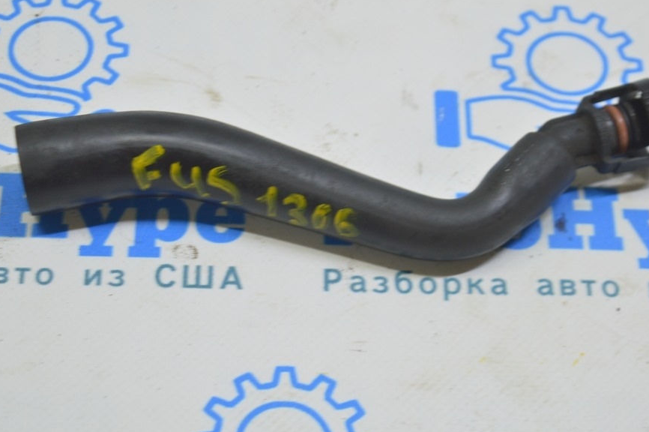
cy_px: 216
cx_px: 339
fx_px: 1758
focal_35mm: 98
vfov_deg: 14.0
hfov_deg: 20.9
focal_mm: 55
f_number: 5.6
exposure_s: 1/20
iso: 400
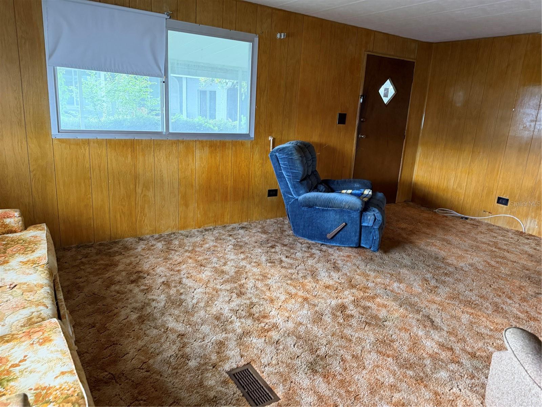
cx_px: 271
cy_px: 204
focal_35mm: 24
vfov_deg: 56.8
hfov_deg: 71.6
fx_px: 376
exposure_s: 1/60
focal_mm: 6.76
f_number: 1.78
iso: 500
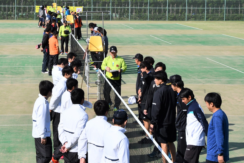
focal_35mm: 72
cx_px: 122
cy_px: 82
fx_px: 488
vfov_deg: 18.9
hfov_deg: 28.1
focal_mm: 48
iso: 640
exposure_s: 1/800
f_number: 14
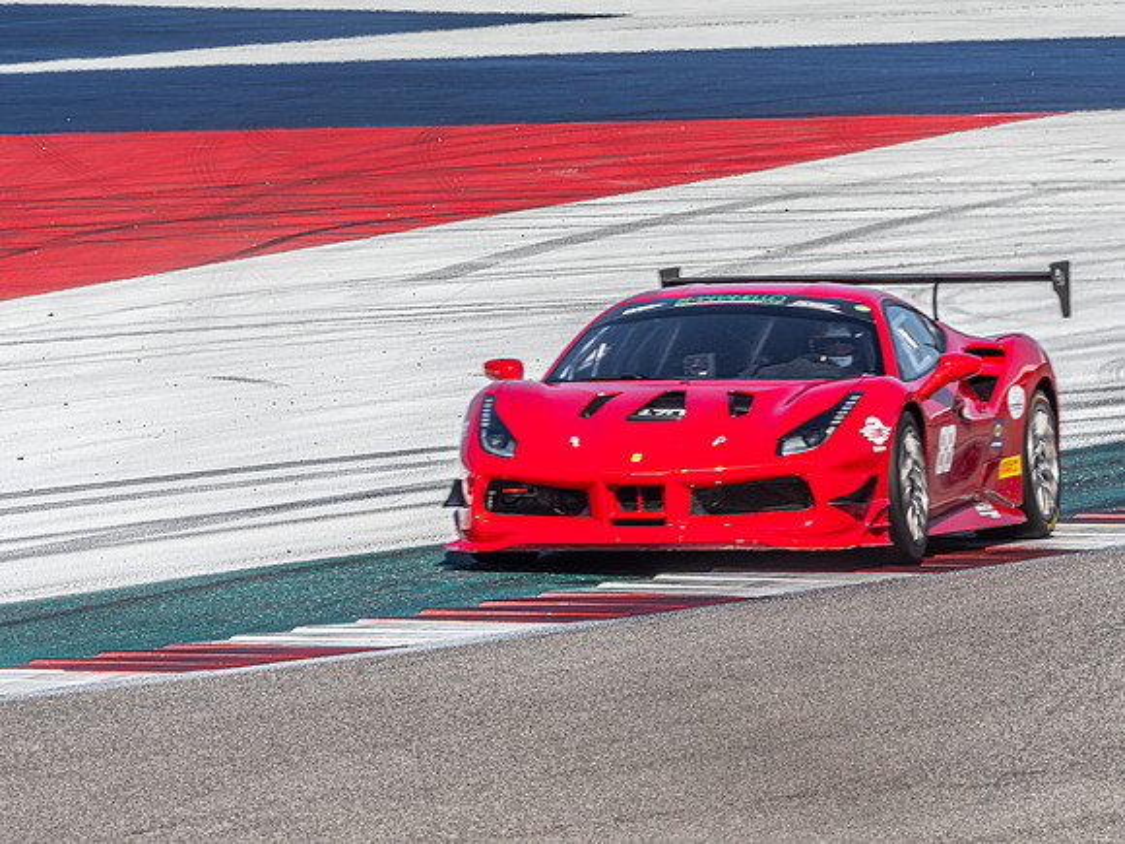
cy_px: 478
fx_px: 22123
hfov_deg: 2.9
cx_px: 637
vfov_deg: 2.2
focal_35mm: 681
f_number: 14
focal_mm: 300
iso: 200
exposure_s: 1/320
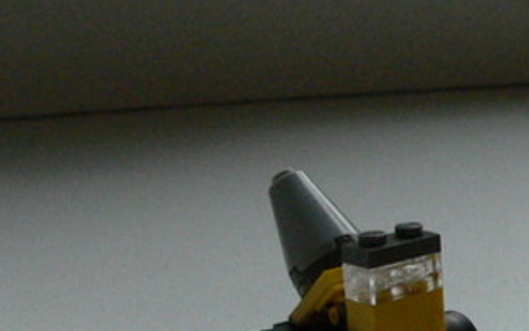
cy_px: 532
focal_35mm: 109
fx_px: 1572
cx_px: 398
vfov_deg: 11.4
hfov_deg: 19.0
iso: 400
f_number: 4
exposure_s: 1/400
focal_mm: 6
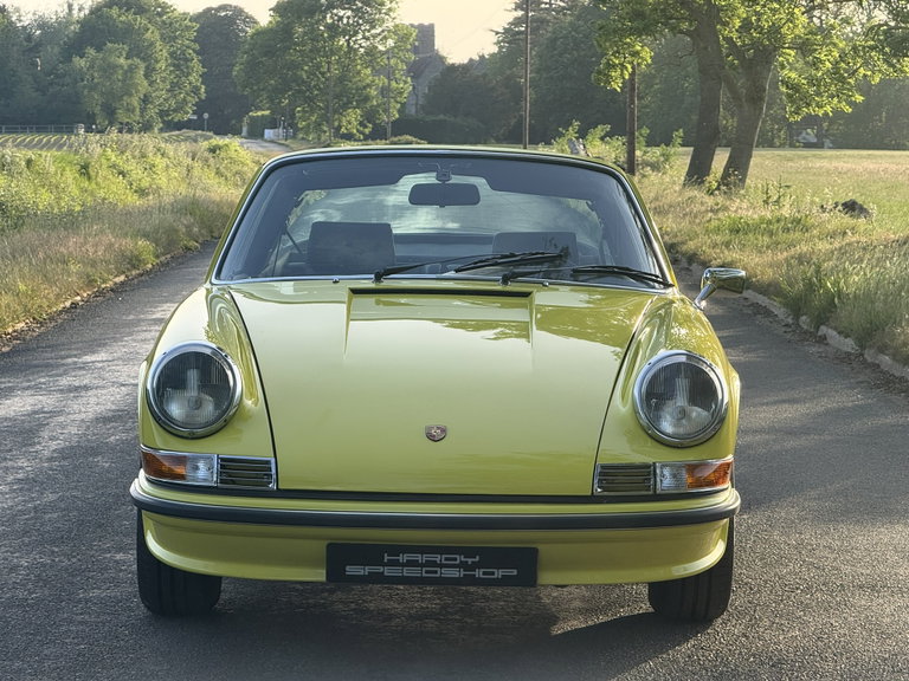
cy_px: 340
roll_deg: +0.4
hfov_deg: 16.4
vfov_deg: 12.3
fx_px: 3151
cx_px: 454
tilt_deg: -2.1
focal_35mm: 120
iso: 64
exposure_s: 1/473
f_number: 2.8
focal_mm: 15.66
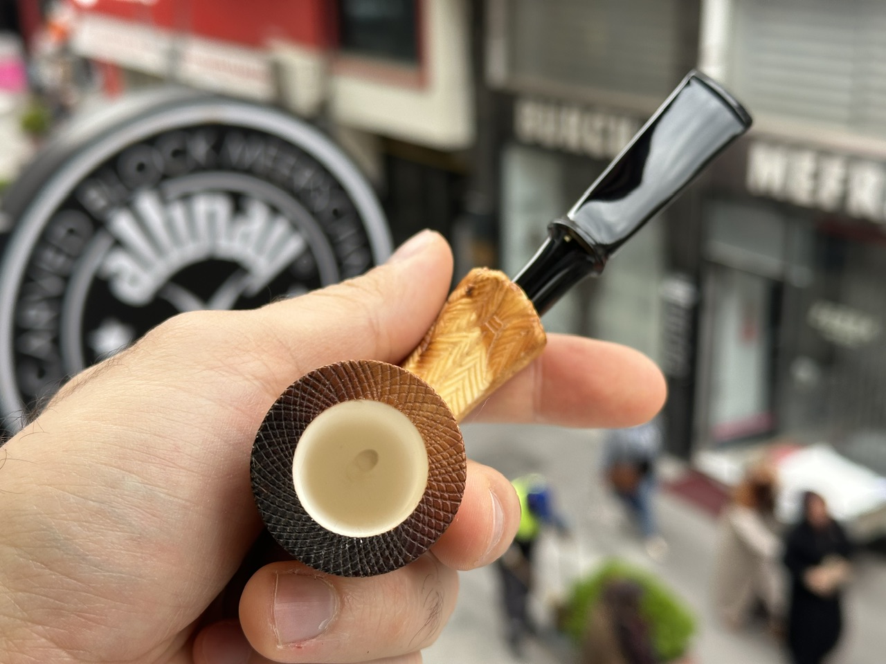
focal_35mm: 48
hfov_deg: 39.7
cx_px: 443
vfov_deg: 30.3
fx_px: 1229
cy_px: 332
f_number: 1.78
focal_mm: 6.86
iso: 64
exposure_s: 1/191
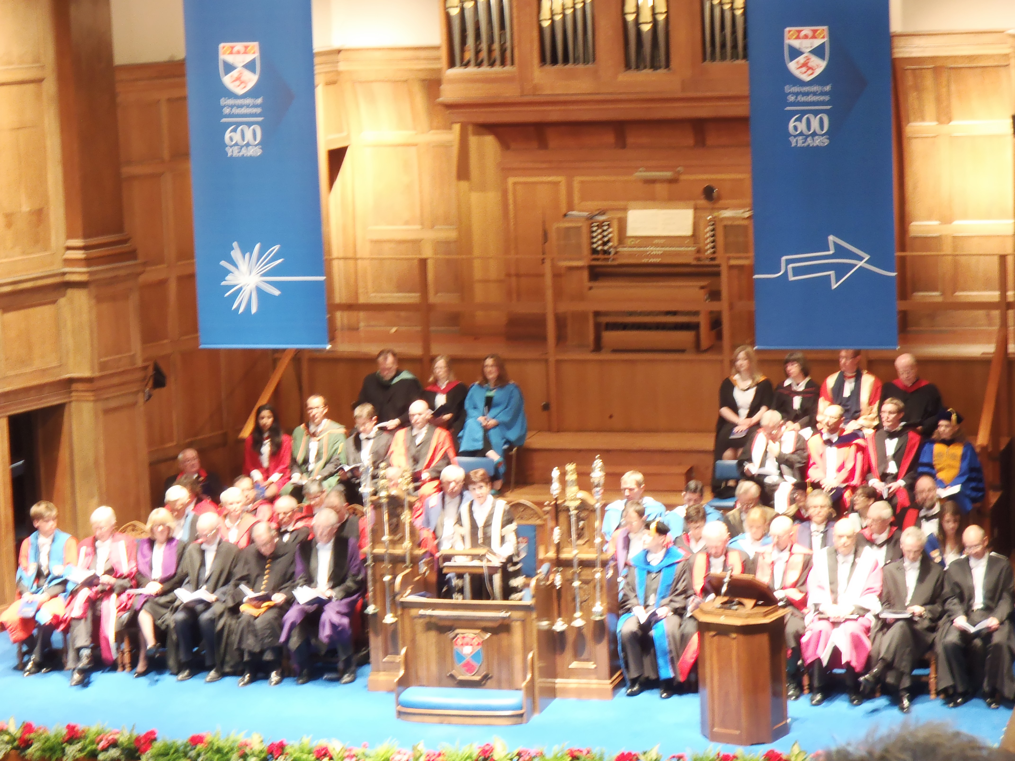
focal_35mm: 102
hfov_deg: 19.3
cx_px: 508
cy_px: 380
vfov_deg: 14.5
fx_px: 2991
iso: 200
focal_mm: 18.2
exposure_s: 1/4
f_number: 5.1
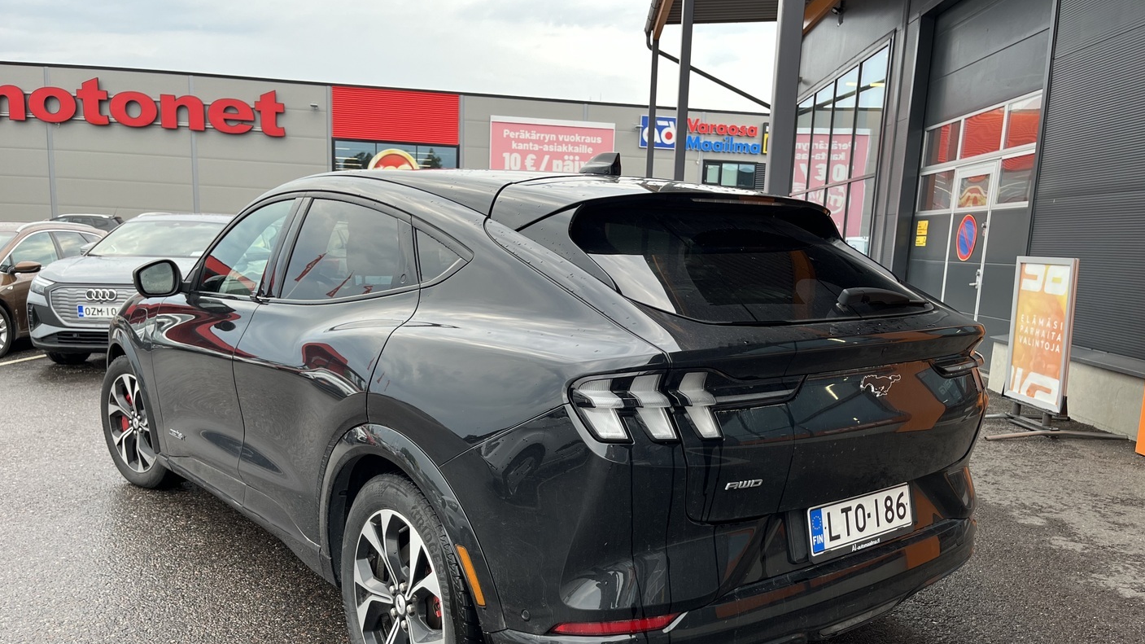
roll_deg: -2.0
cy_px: 410
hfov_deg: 66.1
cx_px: 573
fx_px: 880
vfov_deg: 39.8
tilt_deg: -10.5
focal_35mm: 29
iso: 64
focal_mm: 5.1
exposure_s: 1/172
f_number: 1.6
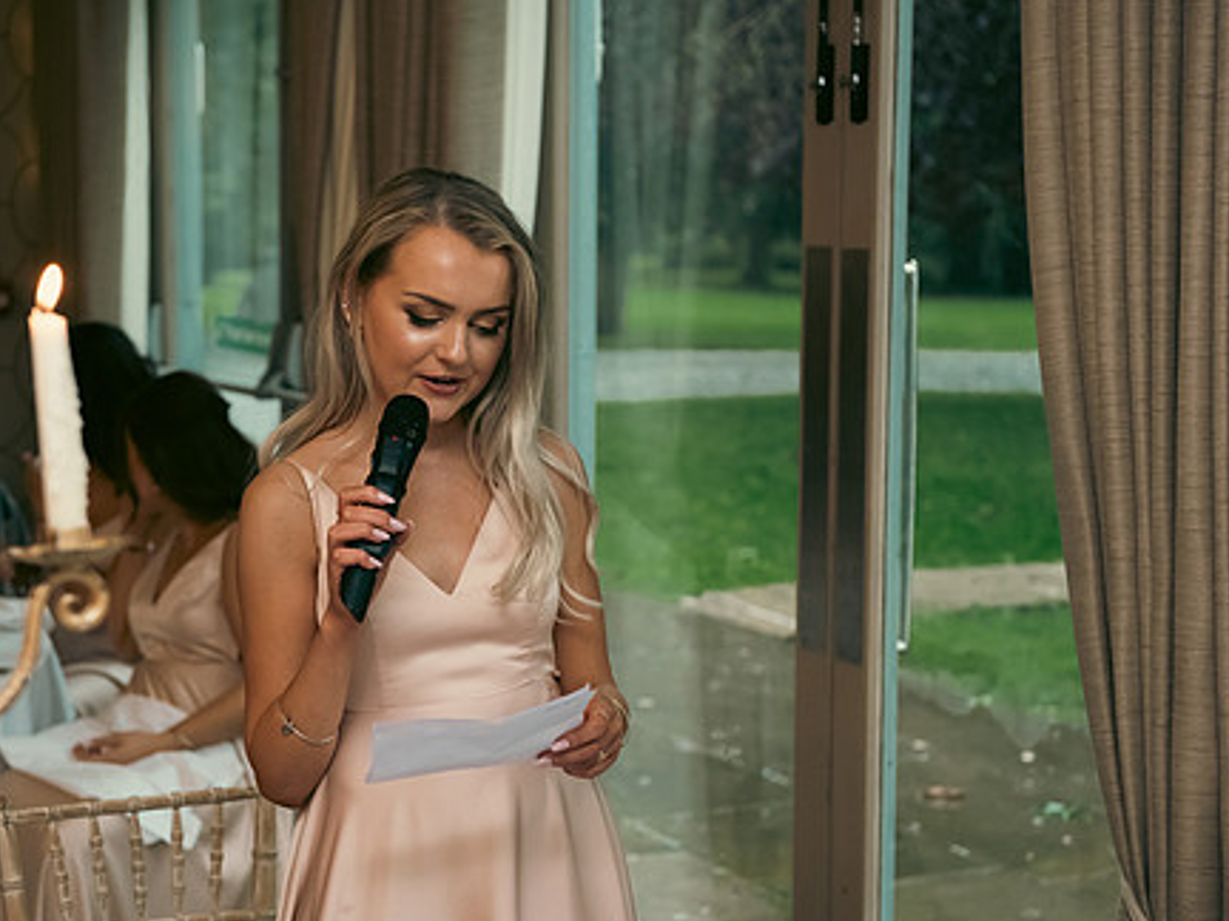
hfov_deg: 27.3
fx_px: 2521
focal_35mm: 71
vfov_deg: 20.7
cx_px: 452
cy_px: 516
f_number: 3.5
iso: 1000
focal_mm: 55
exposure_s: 1/160
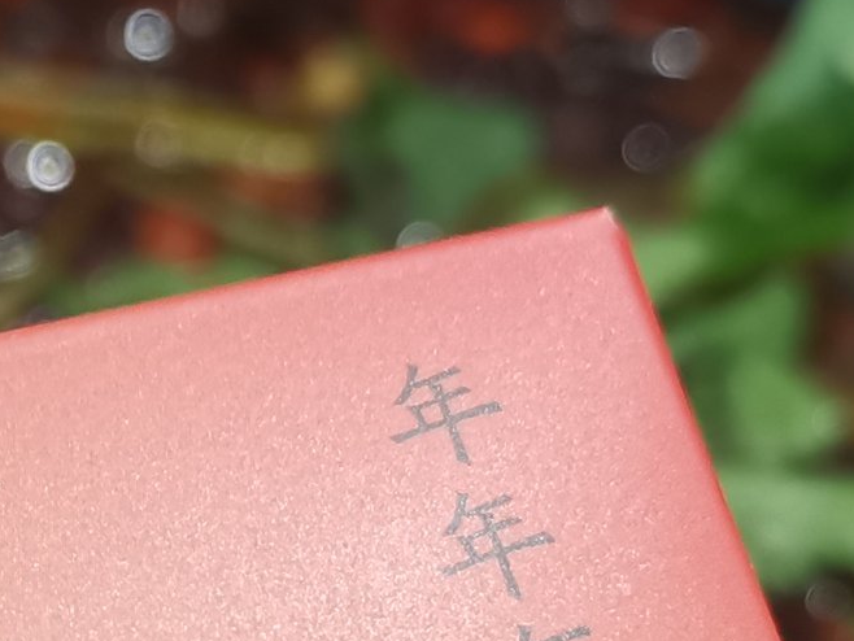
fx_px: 2764
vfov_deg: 13.0
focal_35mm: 112
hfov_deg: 17.4
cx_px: 190
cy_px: 688
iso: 400
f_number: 1.8
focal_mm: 5.58
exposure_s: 1/33.3
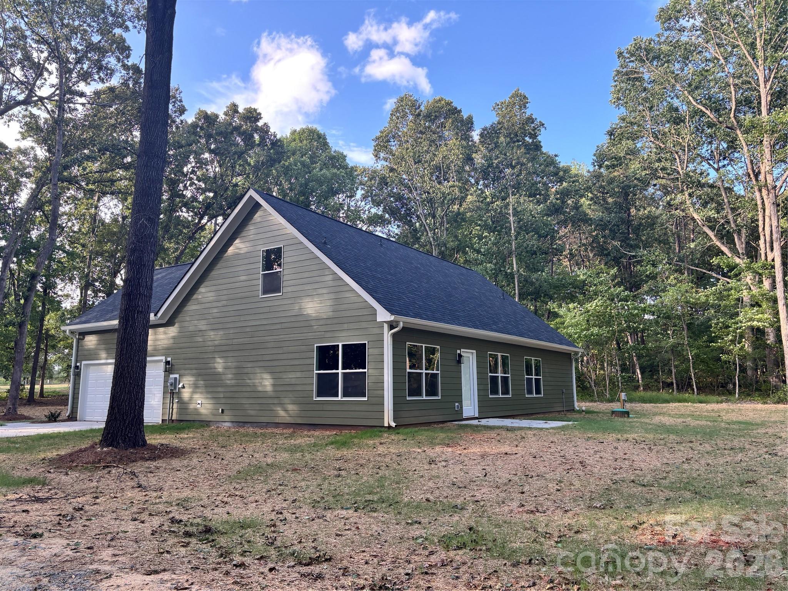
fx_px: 592
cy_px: 296
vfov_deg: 53.1
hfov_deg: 67.3
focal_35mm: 26
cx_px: 394
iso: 50
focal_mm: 5.96
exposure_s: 1/204
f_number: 1.6
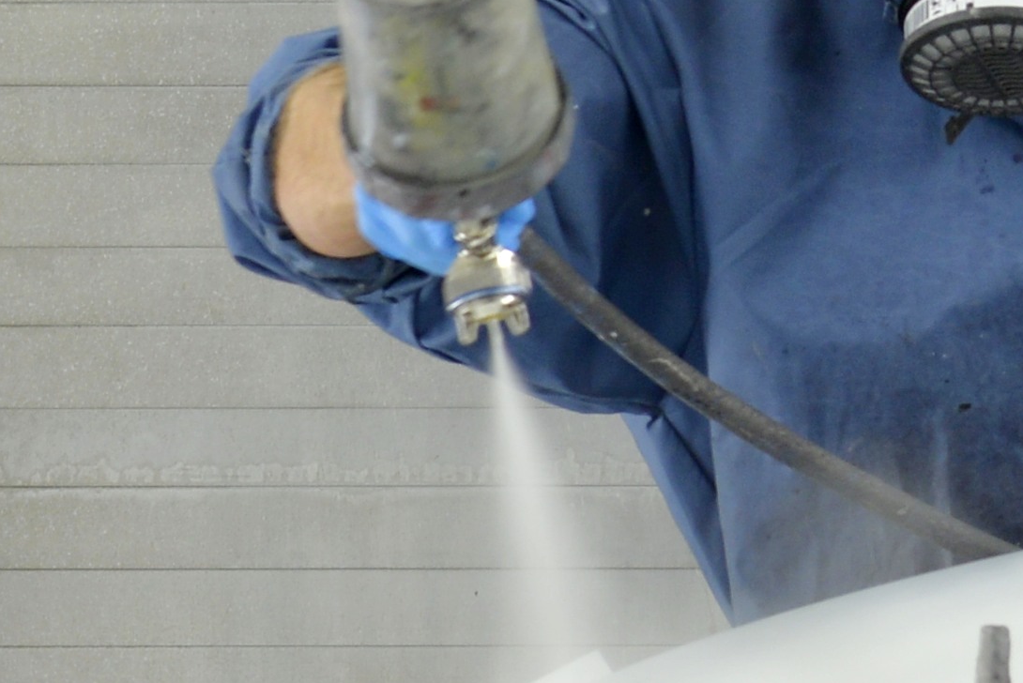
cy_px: 1085
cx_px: 1035
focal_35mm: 640
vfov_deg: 2.1
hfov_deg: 3.2
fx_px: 18196
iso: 200
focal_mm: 116
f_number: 6.3
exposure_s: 1/100
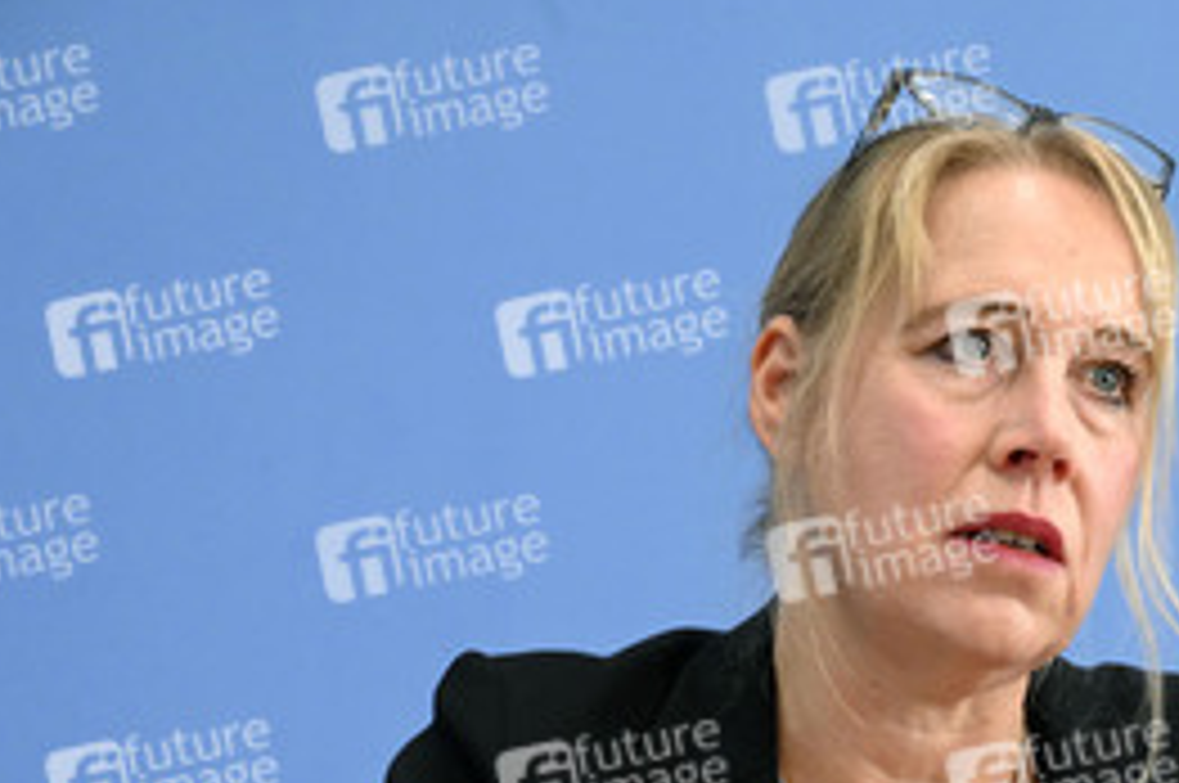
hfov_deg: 16.4
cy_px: 662
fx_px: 4056
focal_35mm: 124
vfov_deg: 11.0
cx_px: 943
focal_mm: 72
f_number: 6.3
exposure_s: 1/640
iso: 4000
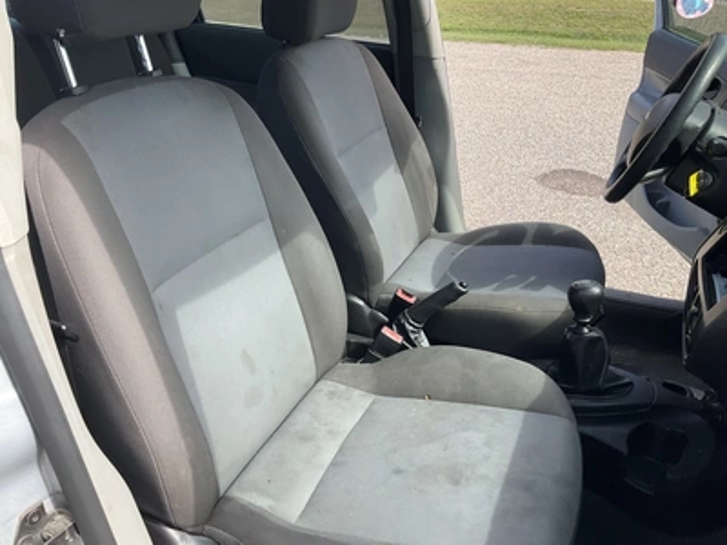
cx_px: 364
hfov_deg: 61.7
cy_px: 272
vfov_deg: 48.2
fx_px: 609
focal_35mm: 29
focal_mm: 3
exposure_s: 1/415
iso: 25
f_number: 1.8
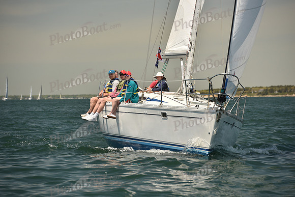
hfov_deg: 10.8
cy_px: 98
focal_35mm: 190
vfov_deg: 7.2
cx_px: 148
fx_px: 1557
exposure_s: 1/800
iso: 250
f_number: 5.6
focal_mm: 190
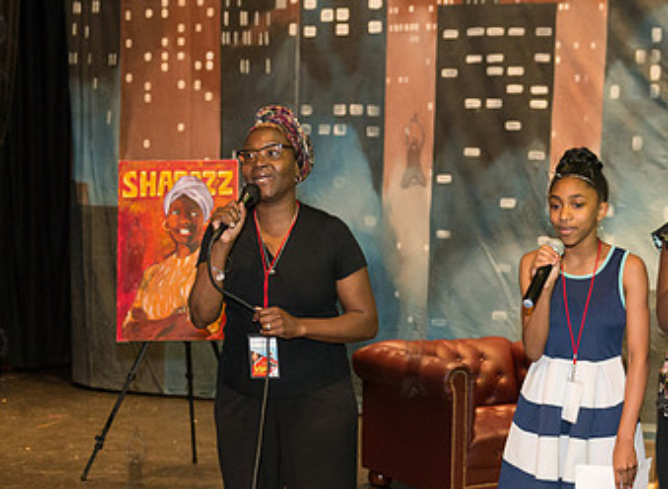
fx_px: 1320
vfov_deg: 20.9
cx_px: 326
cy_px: 336
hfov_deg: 28.4
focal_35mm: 69
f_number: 3.2
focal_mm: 36
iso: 3200
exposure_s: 1/250
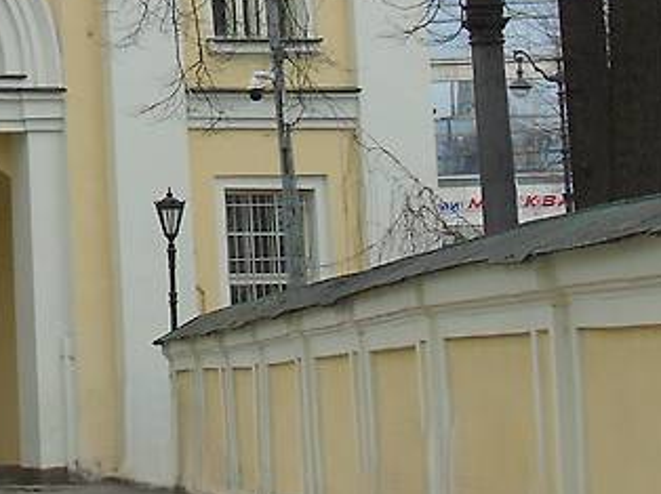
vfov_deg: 8.1
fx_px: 3358
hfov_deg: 11.0
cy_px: -397
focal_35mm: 176
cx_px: -219
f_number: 4.1
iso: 80
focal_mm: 8.2
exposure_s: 1/200
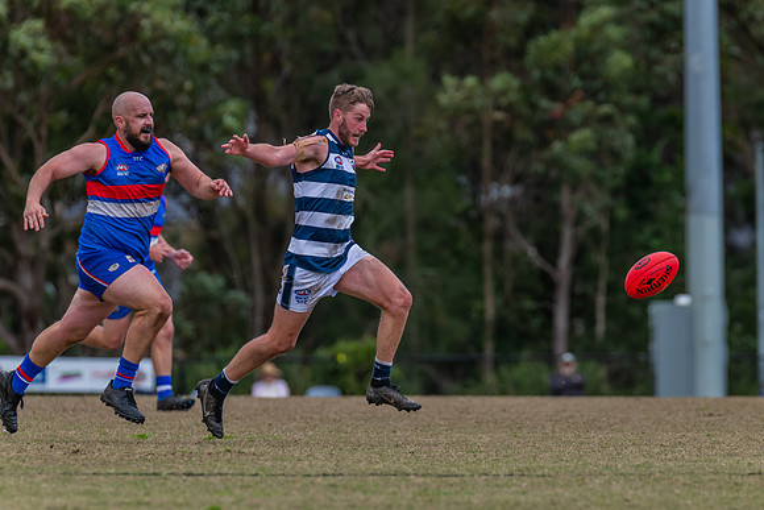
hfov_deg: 5.1
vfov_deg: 3.4
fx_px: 8544
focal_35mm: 403
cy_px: 268
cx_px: 422
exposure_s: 1/2000
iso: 800
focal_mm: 360
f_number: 4.5
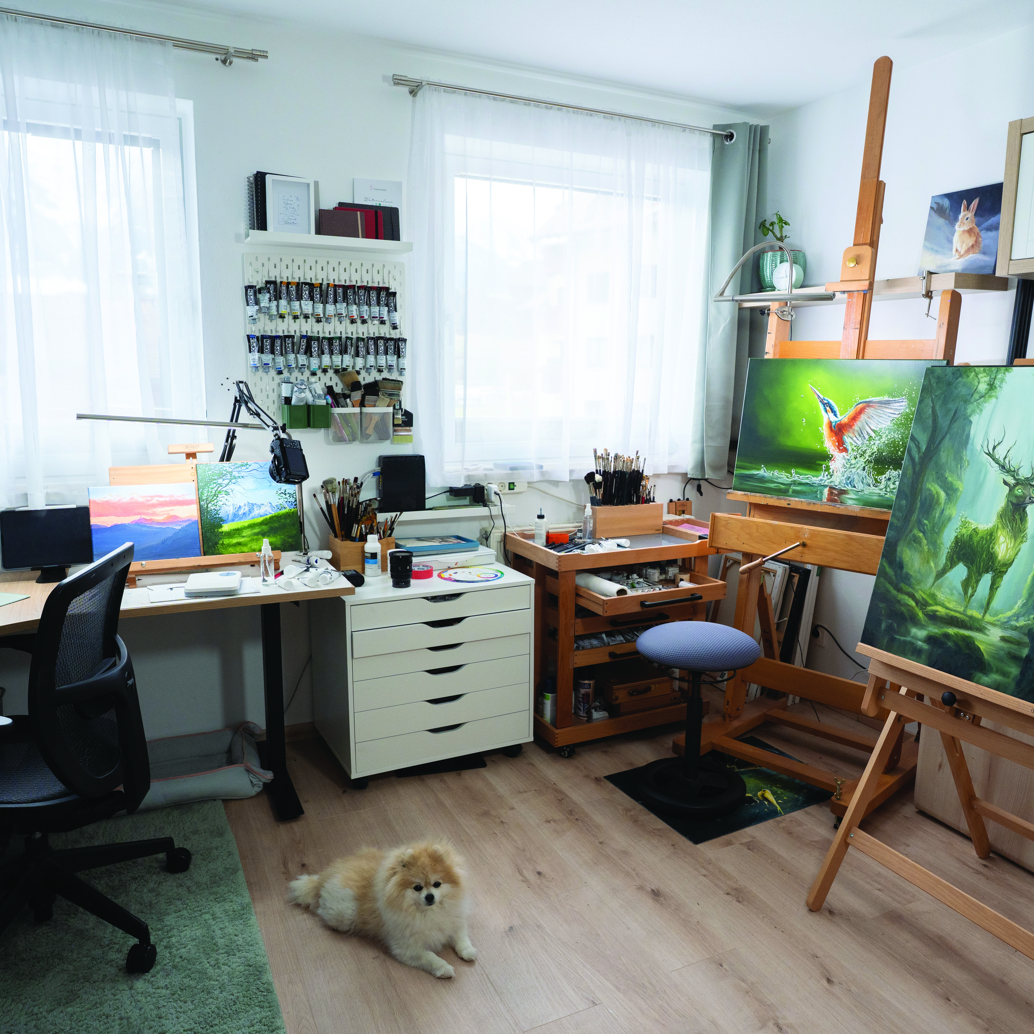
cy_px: 519
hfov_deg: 60.9
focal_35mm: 26
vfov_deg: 60.9
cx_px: 541
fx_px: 879
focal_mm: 20
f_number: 6.3
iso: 400
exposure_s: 1/125
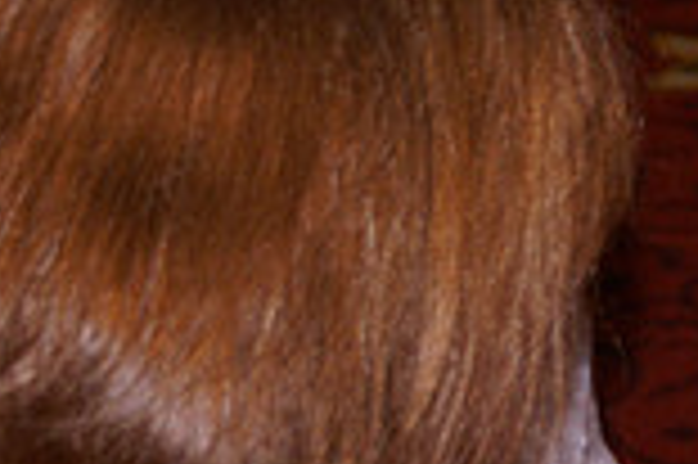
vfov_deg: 3.5
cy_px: 685
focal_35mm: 393
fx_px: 7612
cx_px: 1090
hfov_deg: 5.2
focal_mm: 70
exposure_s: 1/125
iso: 400
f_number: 5.6
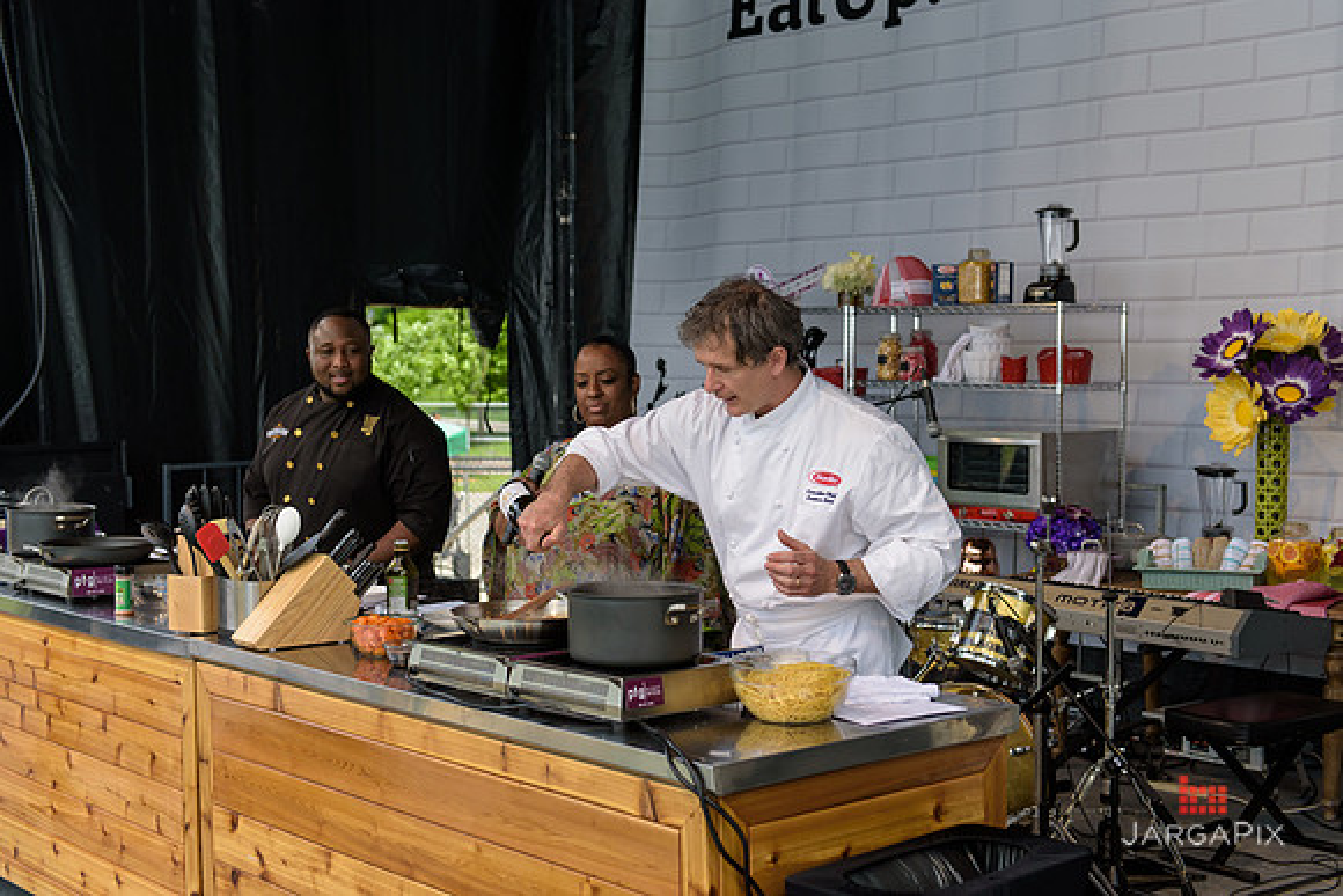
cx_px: 672
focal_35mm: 48
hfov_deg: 41.1
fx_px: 1791
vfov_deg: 28.1
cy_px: 448
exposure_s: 1/1250
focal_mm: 48
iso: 200
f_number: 3.2
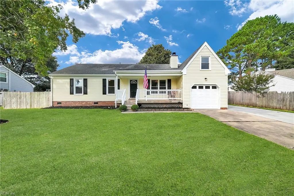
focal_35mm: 12
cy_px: 98
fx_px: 98
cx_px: 147
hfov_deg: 112.6
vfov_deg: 90.0
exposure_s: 1/2500
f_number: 7.1
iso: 1600
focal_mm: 12
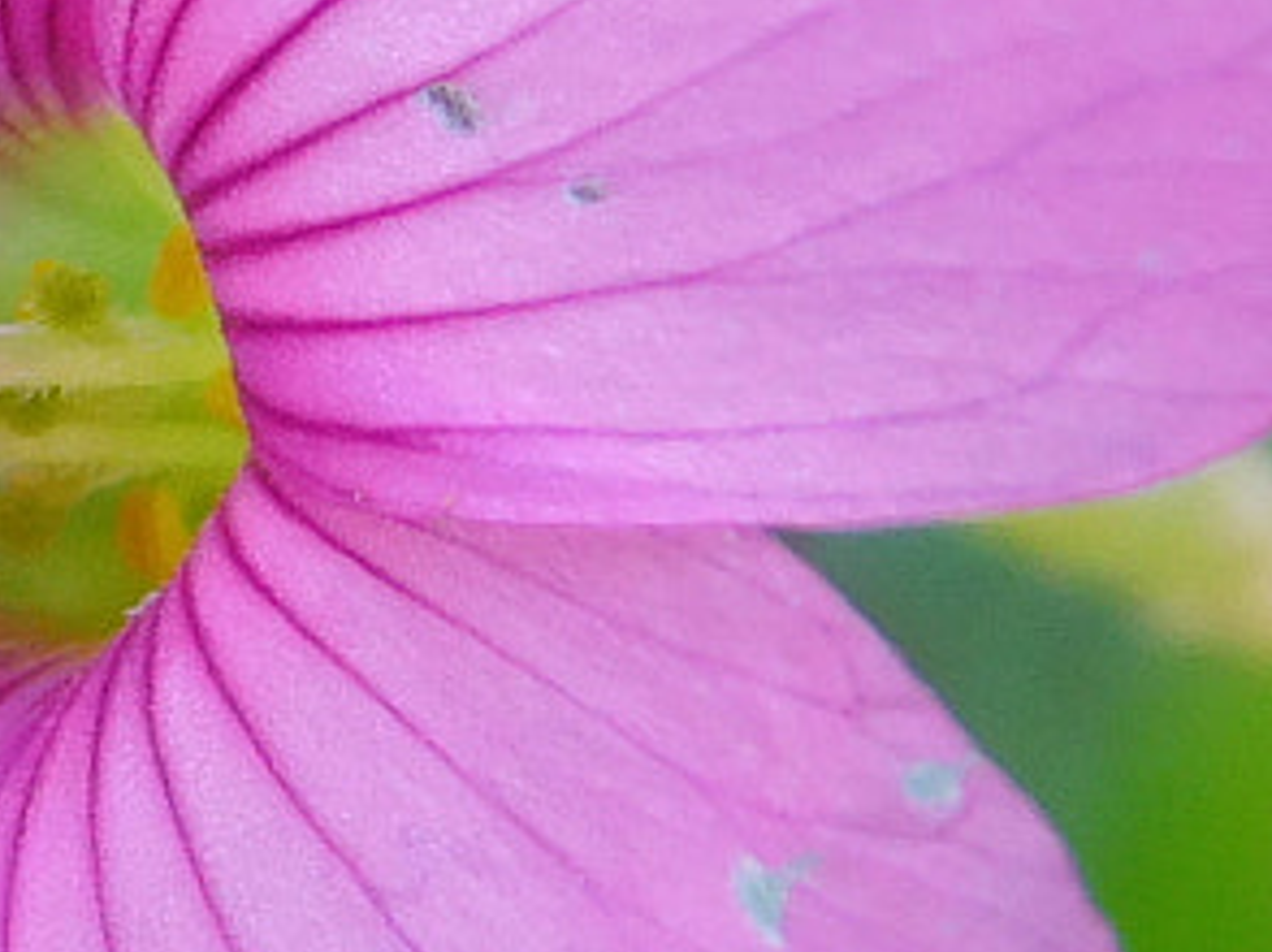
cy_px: 814
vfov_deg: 2.8
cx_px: 273
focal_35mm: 539
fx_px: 19790
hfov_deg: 3.7
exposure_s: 1/60
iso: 125
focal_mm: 17.6
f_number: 4.6
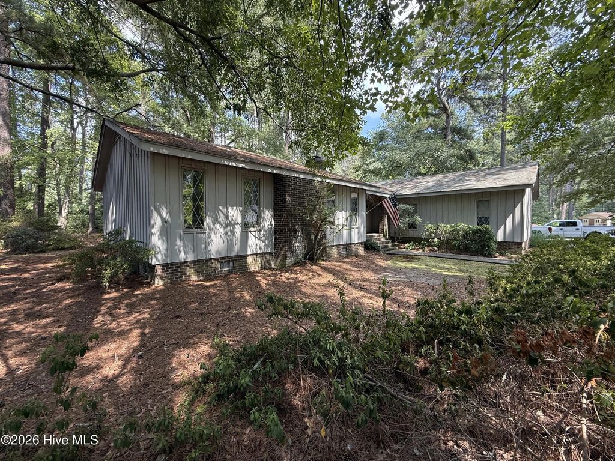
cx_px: 308
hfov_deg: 102.1
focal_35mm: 14
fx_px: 249
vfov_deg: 85.7
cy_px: 230
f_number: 2.2
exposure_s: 1/145
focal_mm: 2.22
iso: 50
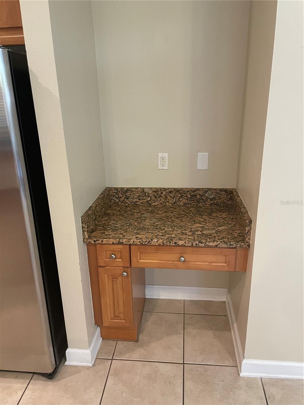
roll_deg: +1.9
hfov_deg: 53.1
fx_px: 304
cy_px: 202
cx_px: 152
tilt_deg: -20.5
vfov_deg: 67.3
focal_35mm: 26
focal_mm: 4.2
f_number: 1.6
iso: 320
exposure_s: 1/60
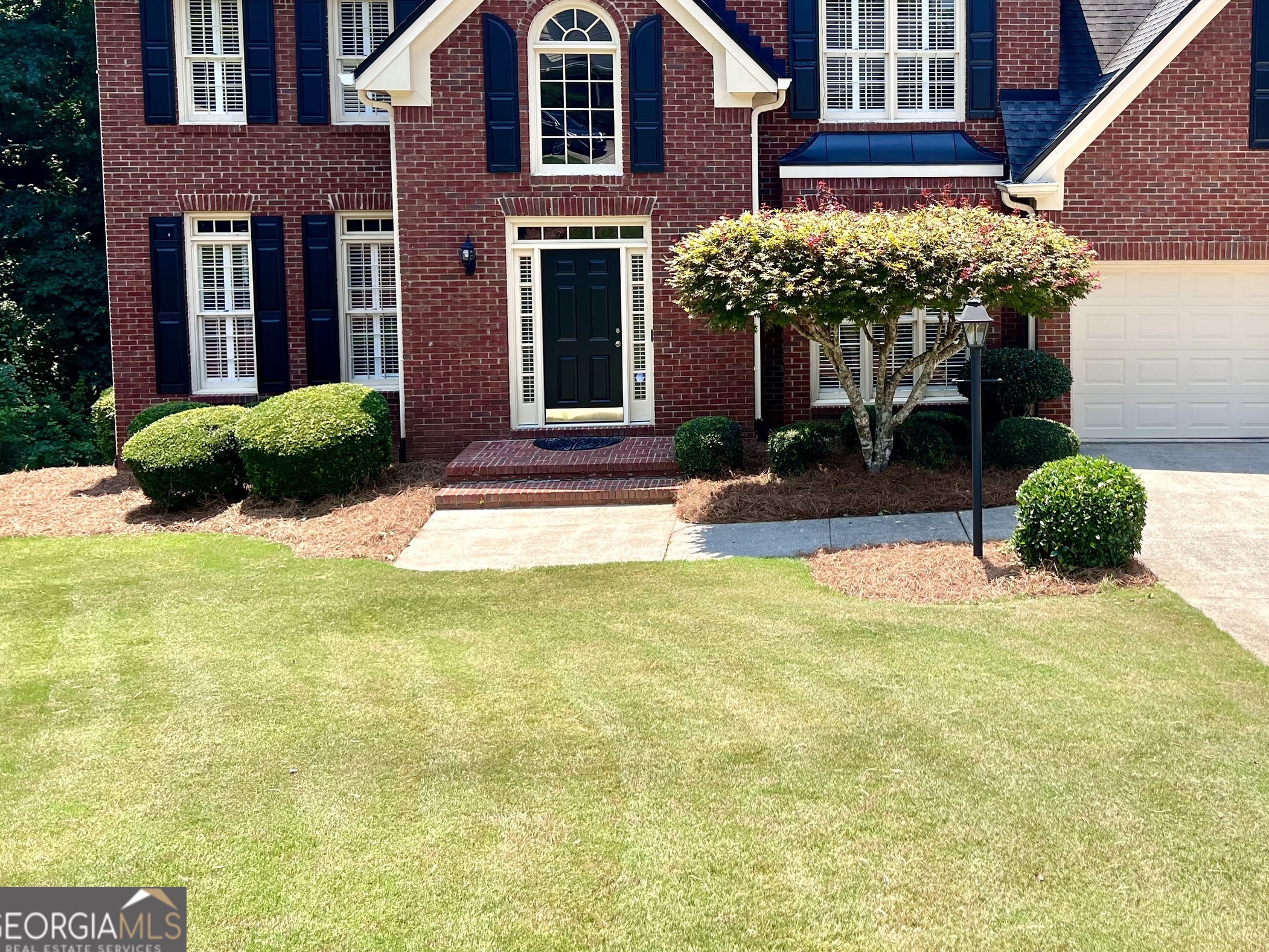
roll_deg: +0.6
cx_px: 906
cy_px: 260
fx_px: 1393
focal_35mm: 38
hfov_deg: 47.7
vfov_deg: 37.0
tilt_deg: -5.0
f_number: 1.5
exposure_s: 1/1724
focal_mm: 5.7
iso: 50
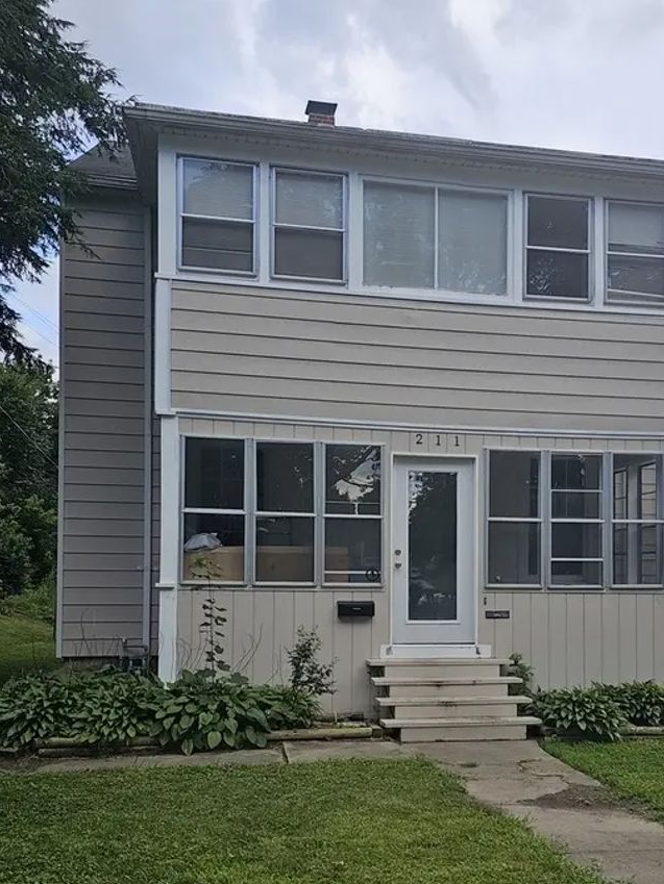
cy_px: 544
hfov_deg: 38.4
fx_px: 946
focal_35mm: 37
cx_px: 414
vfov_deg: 49.7
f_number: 1.7
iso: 10
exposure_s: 1/258
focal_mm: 6.3
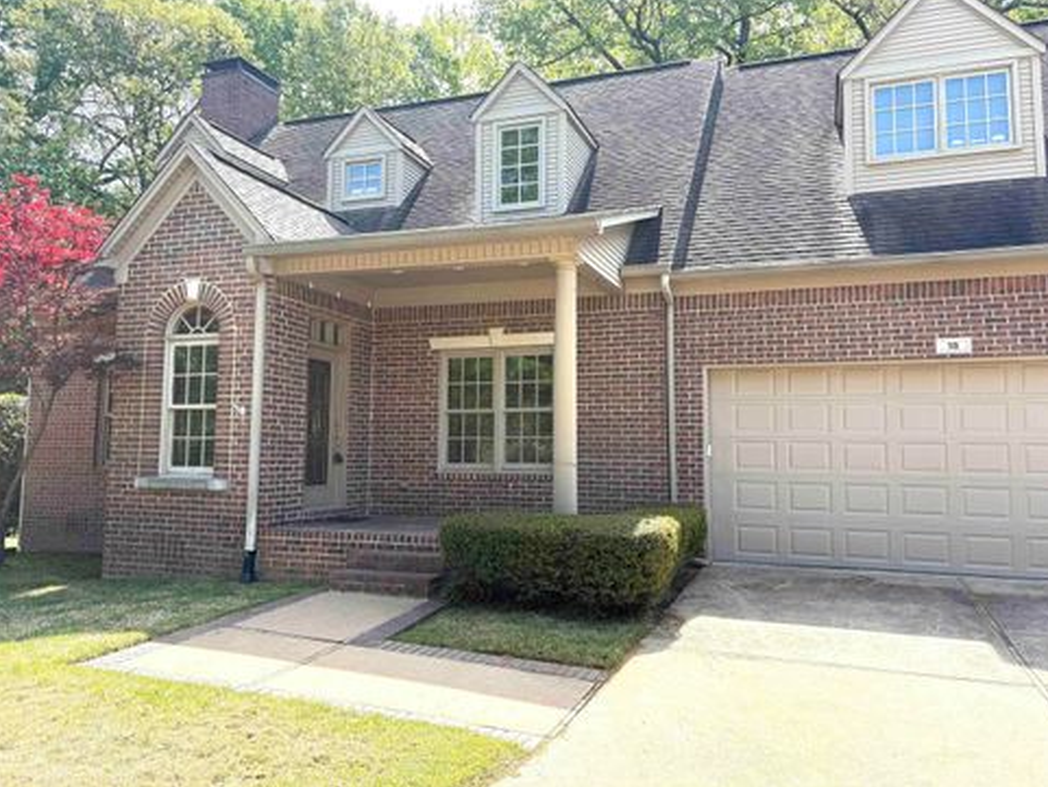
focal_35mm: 27
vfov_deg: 51.4
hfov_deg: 65.3
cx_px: 543
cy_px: 383
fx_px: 818
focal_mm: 5.96
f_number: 1.6
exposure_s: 1/945
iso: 50
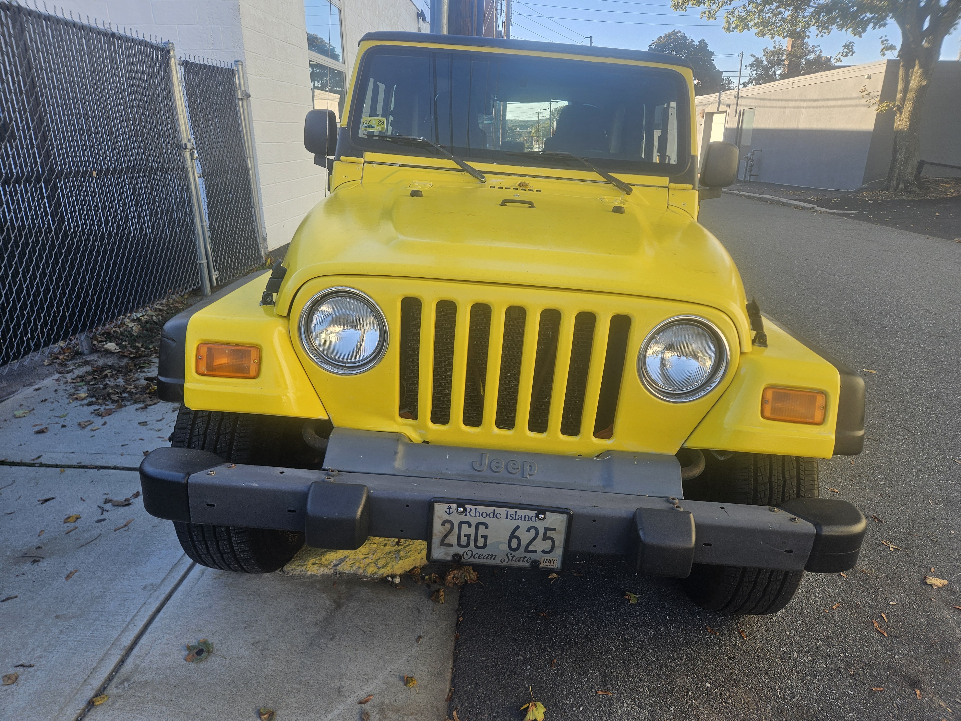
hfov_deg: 73.9
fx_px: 639
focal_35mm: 23
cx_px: 480
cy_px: 360
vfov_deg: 58.9
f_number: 1.8
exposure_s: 1/262
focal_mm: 5.4
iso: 25
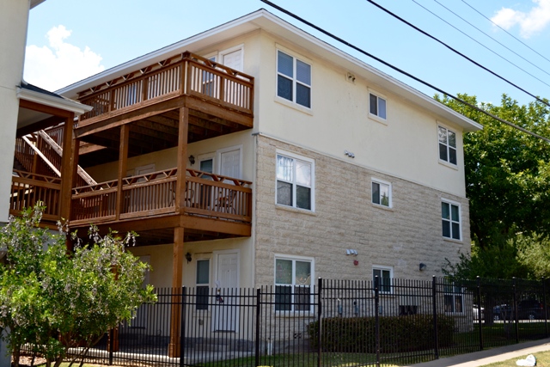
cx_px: 275
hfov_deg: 46.4
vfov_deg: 31.9
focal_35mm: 42
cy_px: 184
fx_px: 642
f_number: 8
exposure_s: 1/200
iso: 100
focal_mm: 28
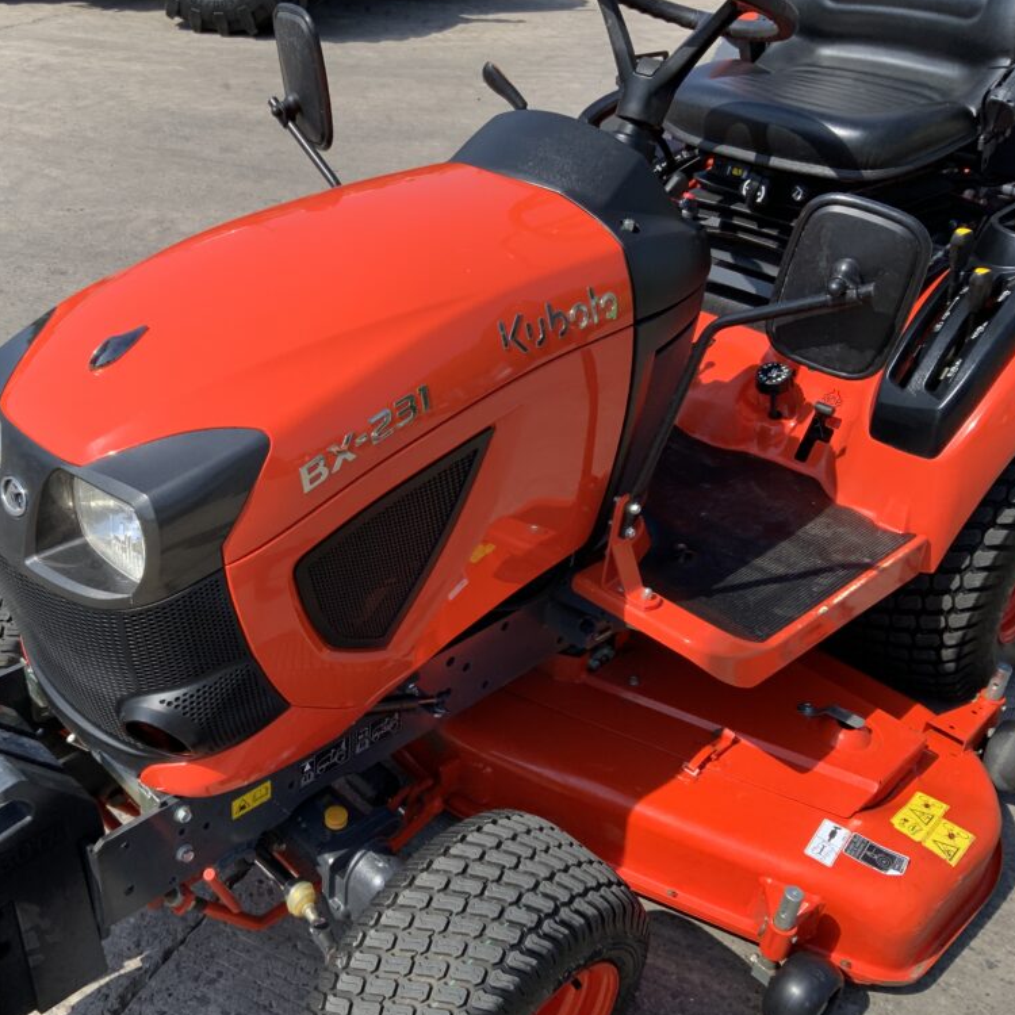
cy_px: 513
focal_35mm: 35
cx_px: 364
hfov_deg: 46.7
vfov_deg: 47.2
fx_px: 1161
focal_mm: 3
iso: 16
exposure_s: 1/1098
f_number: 1.8
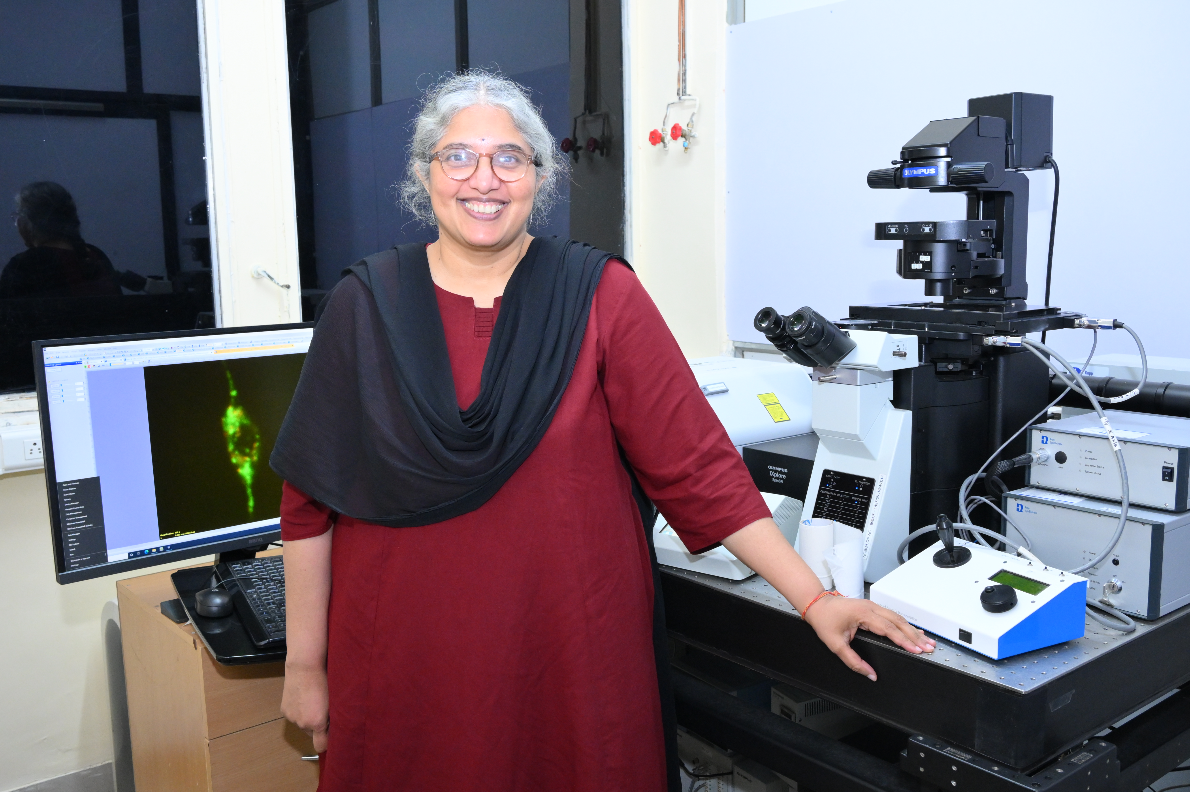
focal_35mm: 33
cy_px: 396
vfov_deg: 40.0
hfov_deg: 57.2
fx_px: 1090
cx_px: 595
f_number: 6.3
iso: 1600
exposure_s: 1/60
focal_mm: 22.5
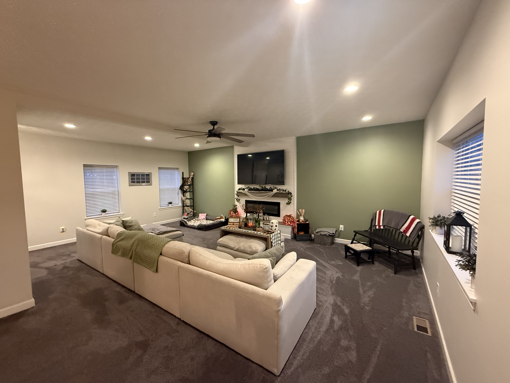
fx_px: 206
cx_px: 255
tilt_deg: -3.2
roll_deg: +1.8
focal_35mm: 14
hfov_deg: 102.1
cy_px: 192
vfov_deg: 85.7
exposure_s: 1/60
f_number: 2.2
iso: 640
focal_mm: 2.22
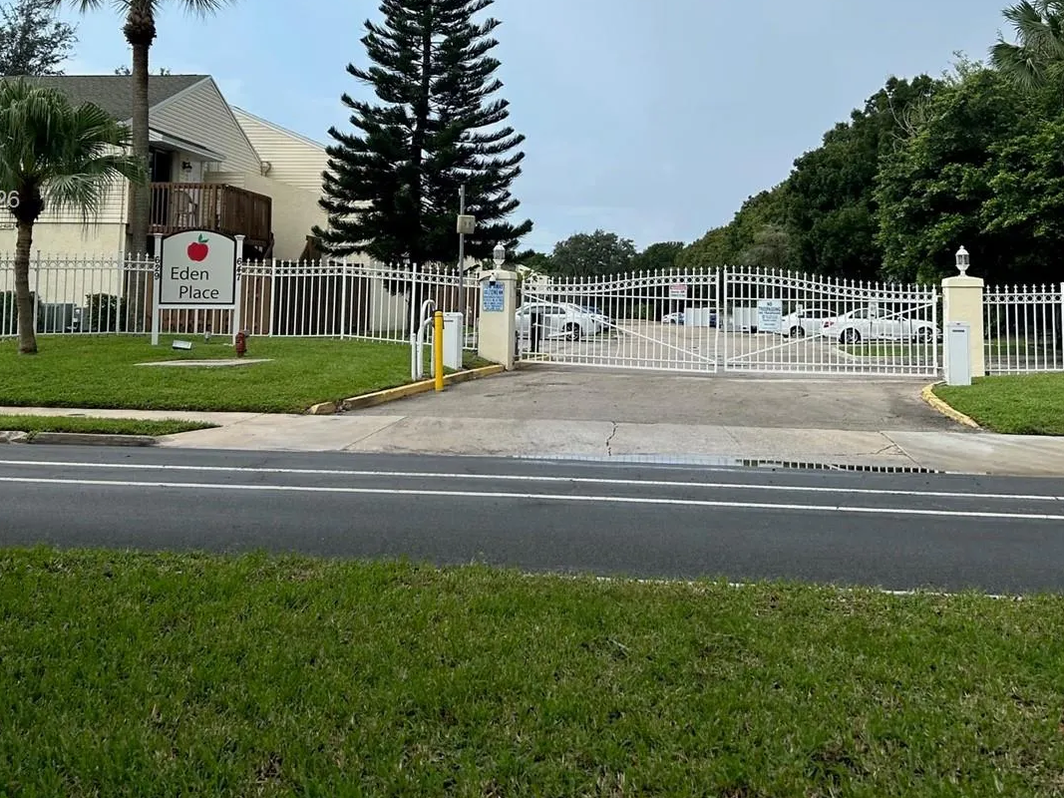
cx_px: 508
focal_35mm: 39
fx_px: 1199
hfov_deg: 47.9
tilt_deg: +5.2
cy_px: 201
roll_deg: +1.4
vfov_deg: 36.0
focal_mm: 5.7
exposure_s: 1/3831
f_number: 1.5
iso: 50
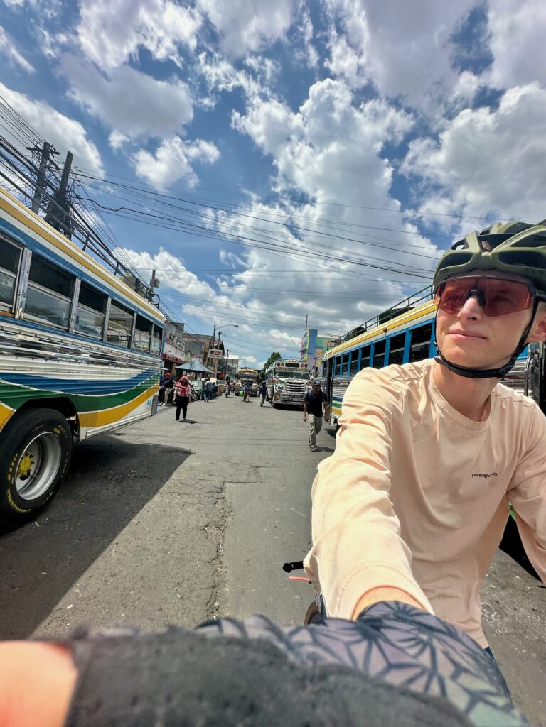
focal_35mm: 14
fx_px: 294
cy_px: 364
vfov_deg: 102.1
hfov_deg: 85.7
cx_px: 273
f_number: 2.2
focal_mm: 2.22
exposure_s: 1/4132
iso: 50
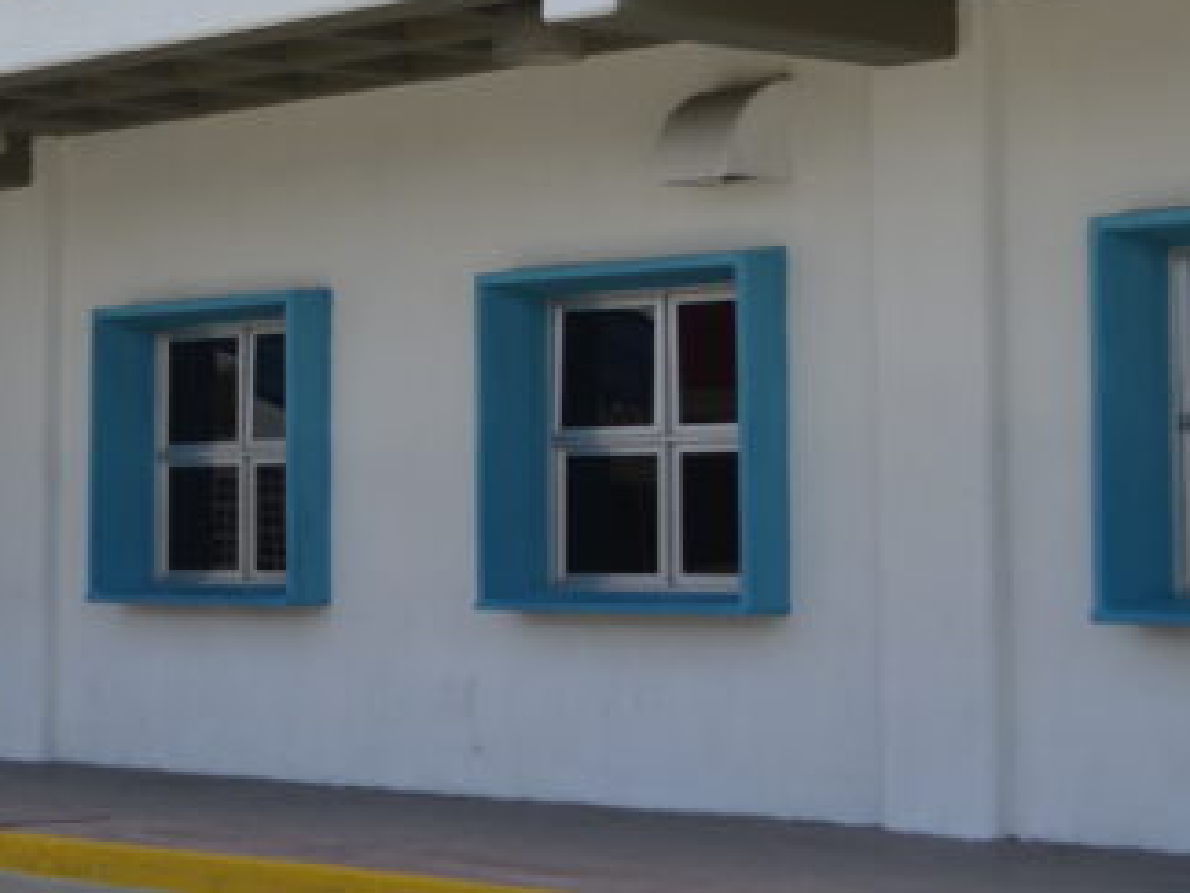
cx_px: -81
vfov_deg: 14.9
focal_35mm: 99
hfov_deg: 19.1
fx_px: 3403
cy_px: 182
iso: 400
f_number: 5.6
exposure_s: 1/1600
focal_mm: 32
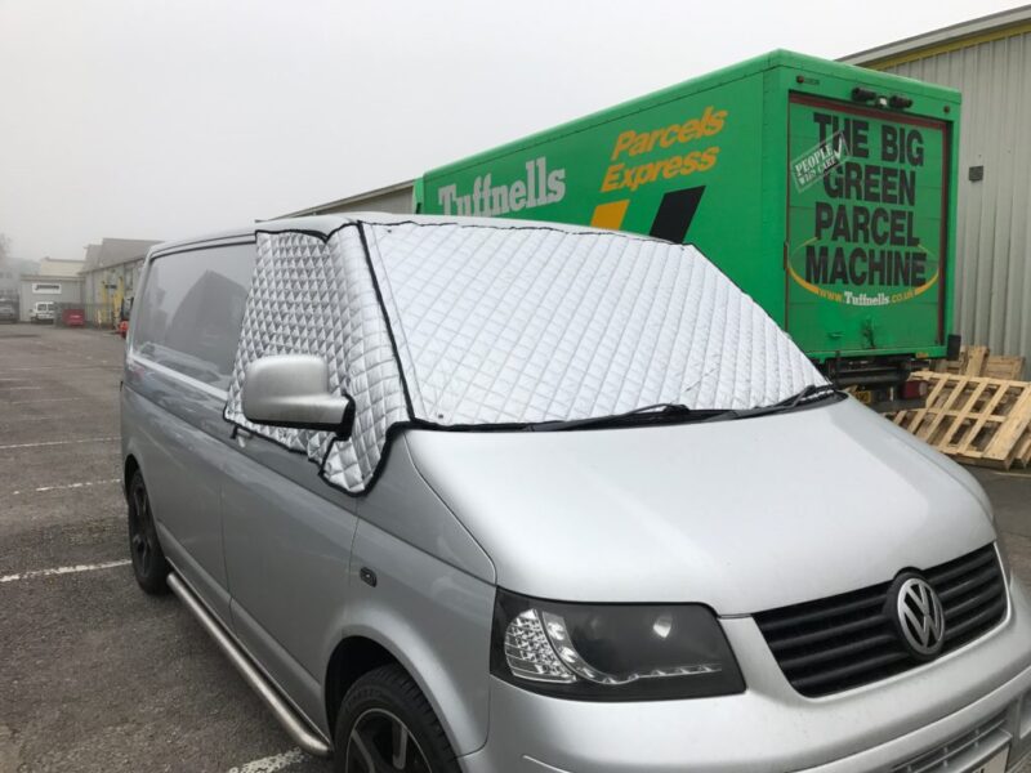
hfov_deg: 63.4
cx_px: 516
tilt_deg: -4.7
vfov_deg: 49.7
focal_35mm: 28
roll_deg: -0.7
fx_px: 834
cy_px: 386
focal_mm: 3.99
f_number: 1.8
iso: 20
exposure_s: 1/418
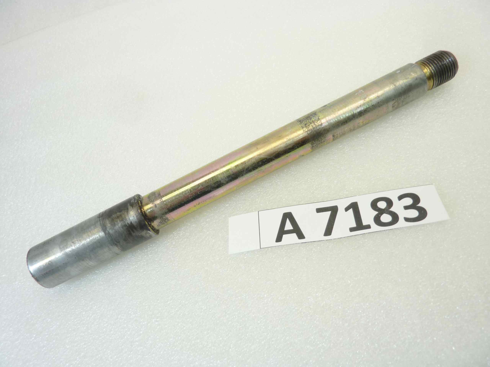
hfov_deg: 69.4
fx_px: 354
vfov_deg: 54.9
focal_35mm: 25
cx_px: 245
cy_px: 184
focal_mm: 4.1
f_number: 3.3
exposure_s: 1/30
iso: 80
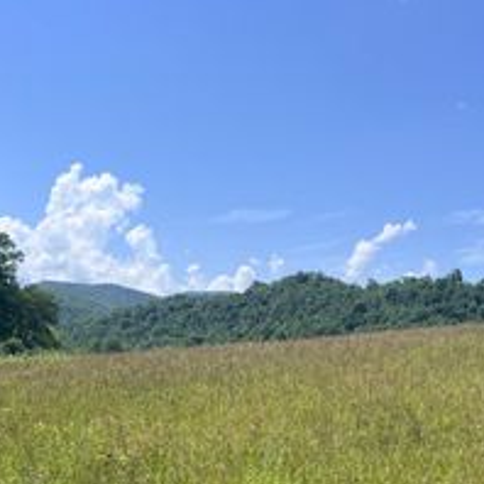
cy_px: 312
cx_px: 244
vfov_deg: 33.8
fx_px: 791
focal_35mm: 50
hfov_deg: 34.0
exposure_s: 1/4831
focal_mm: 5.7
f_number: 1.5
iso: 50
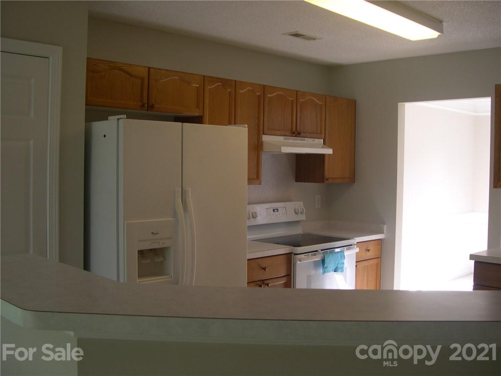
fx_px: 550
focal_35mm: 38
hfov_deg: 49.0
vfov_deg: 37.7
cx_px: 250
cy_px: 188
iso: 100
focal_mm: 8
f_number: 2.8
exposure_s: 1/47.1
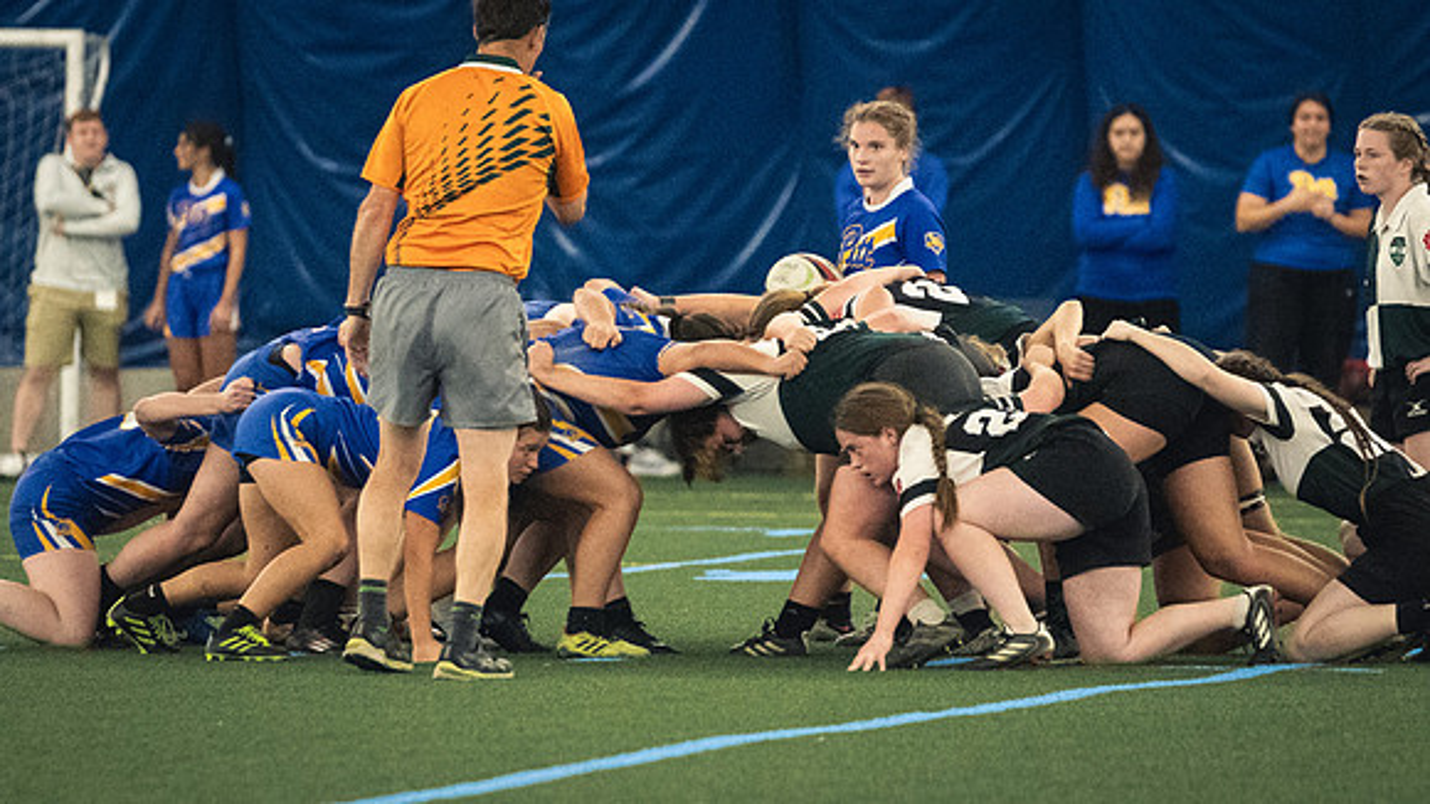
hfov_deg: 5.2
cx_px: 634
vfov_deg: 2.9
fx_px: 15875
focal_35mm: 419
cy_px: 611
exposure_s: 1/500
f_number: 2.8
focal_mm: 200
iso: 11400
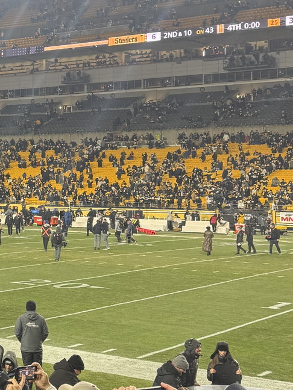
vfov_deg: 24.7
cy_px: 168
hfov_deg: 16.6
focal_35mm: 79
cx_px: -171
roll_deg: +1.0
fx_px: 892
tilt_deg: +1.6
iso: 80
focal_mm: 6.76
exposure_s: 1/126
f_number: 1.78
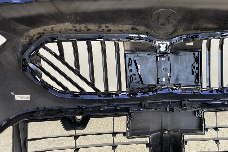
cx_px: 166
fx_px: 279
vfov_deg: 30.4
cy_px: 91
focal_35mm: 44
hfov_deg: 43.3
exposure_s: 1/100
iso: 40
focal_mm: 3
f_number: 1.8
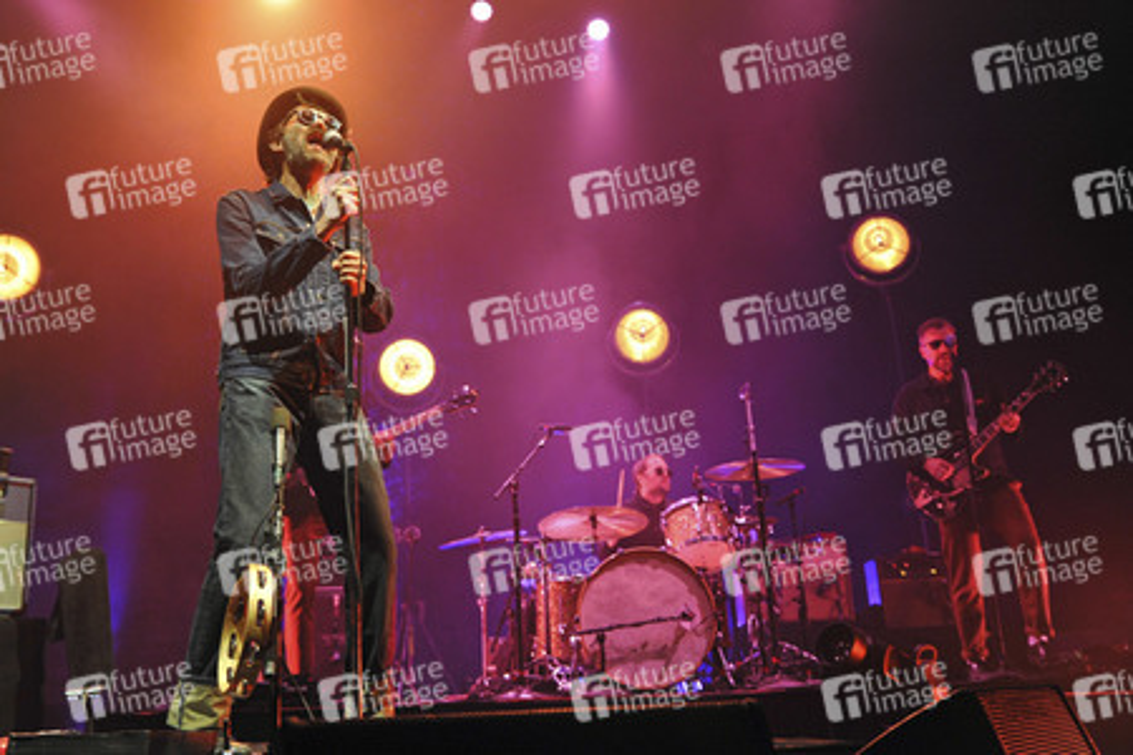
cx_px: 566
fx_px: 1070
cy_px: 378
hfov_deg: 55.8
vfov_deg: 38.9
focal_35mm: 34
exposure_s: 1/200
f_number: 2.8
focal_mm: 34
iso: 1600
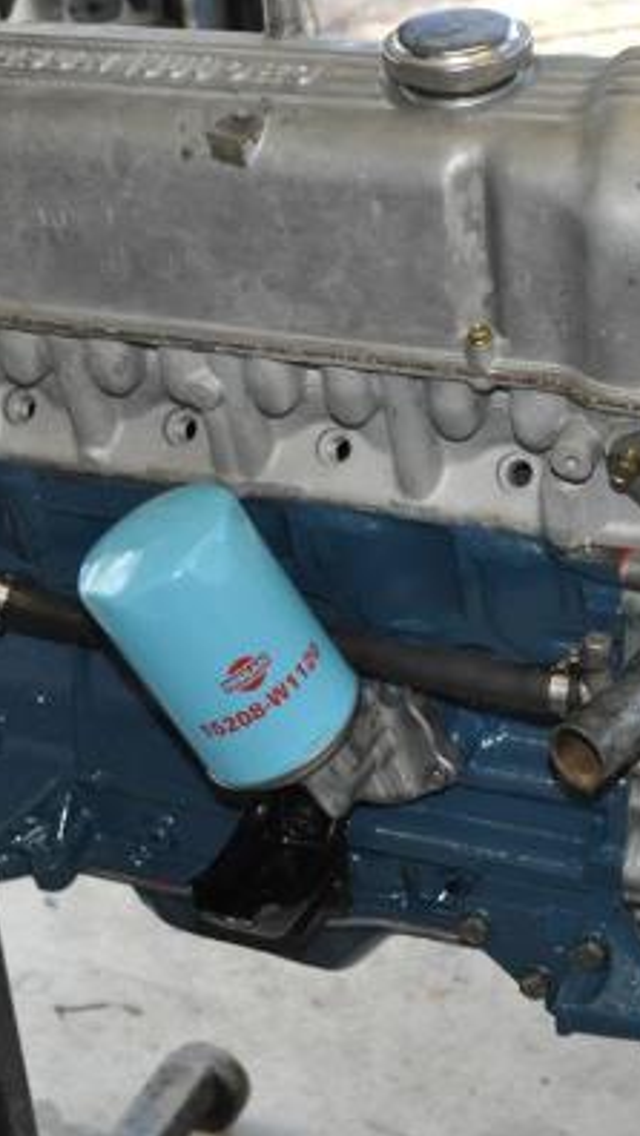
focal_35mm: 66
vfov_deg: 31.9
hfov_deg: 18.2
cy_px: 558
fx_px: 1989
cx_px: 445
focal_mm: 26
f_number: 4.2
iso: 800
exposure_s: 1/100
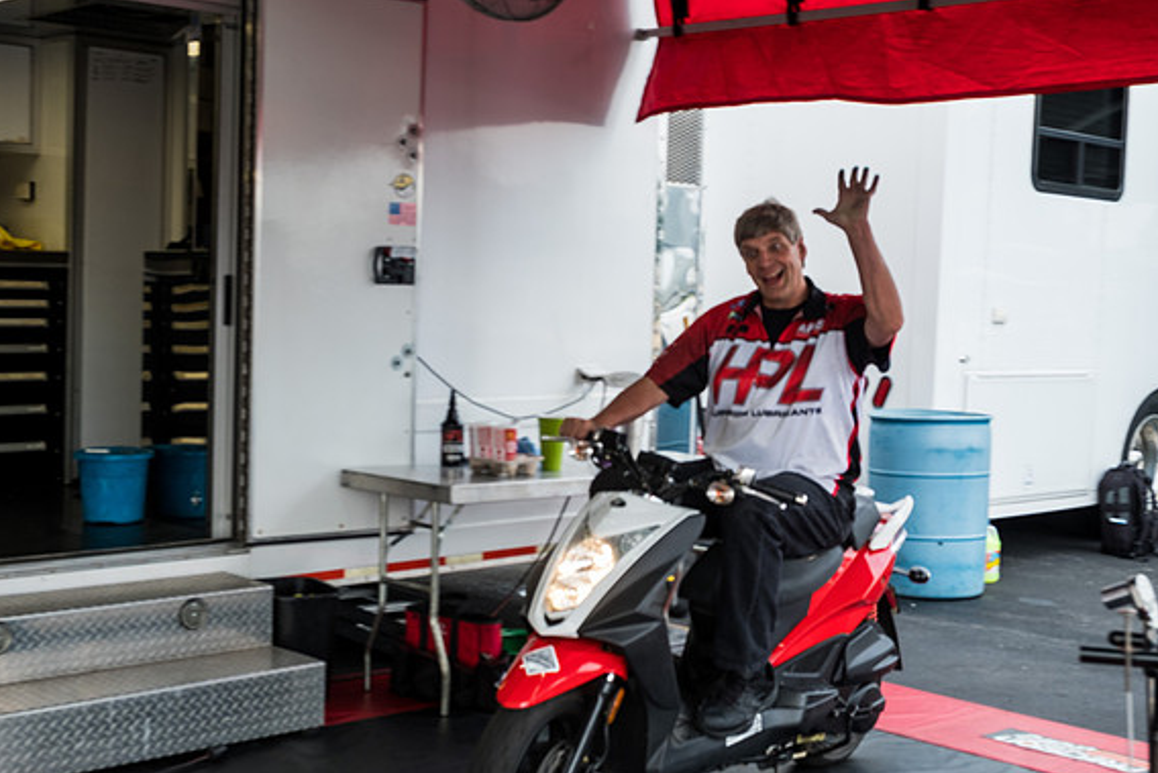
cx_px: 583
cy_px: 391
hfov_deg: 41.1
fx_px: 1544
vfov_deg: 28.1
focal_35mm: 48
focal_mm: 31.5
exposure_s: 1/80
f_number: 9
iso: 400
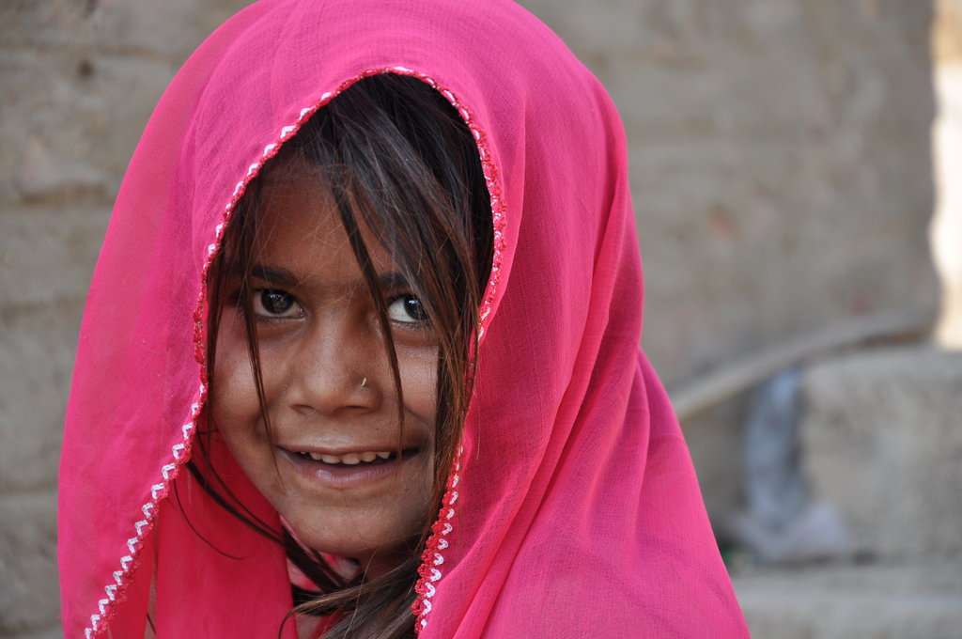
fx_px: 3603
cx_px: 481
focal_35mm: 135
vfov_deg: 10.1
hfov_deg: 15.2
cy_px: 320
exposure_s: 1/160
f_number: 6.3
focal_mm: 90
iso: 200
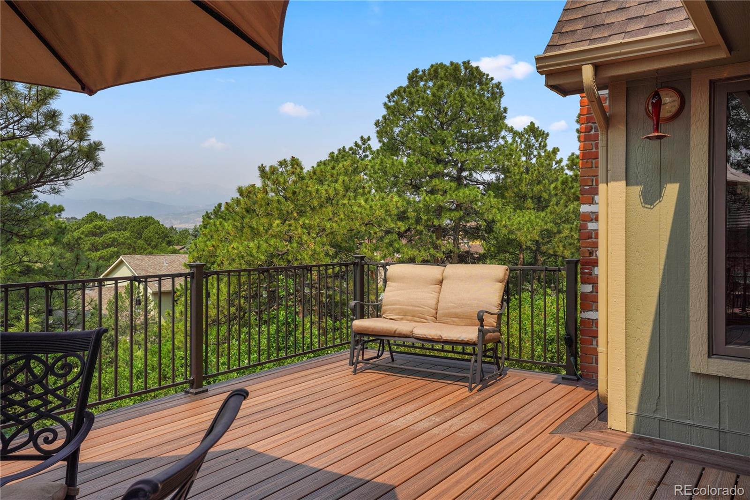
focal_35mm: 28
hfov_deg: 65.5
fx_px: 583
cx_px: 375
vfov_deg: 46.4
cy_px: 250
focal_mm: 28
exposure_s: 1/1000
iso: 200
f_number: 9
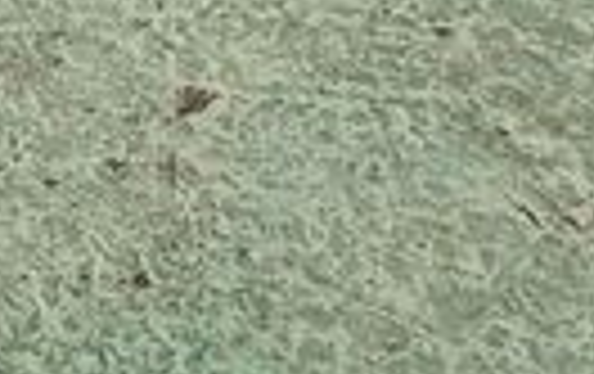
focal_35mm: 189
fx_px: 3065
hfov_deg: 10.8
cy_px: -1311
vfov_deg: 5.6
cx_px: -144
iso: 50
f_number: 1.8
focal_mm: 5.4
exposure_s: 1/3712
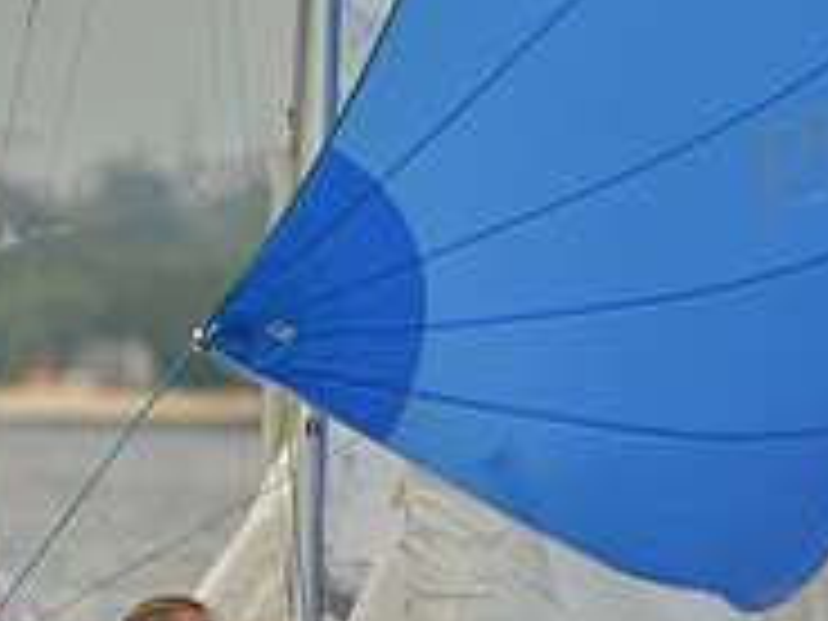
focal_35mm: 1215
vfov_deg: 1.2
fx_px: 29062
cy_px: 394
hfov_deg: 1.6
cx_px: 522
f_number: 6.3
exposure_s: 1/1250
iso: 200
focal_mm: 400
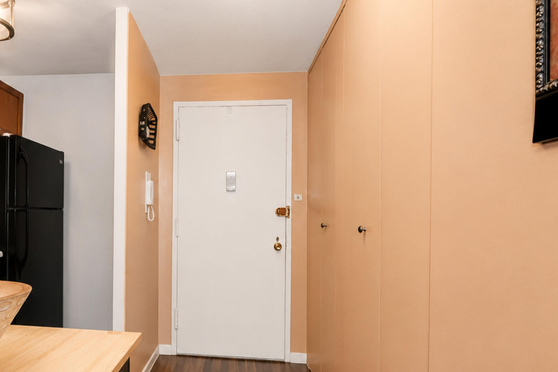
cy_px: 219
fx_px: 356
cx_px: 175
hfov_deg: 73.2
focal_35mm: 23
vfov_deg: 54.8
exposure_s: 1/80
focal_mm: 10
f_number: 7.1
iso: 1600
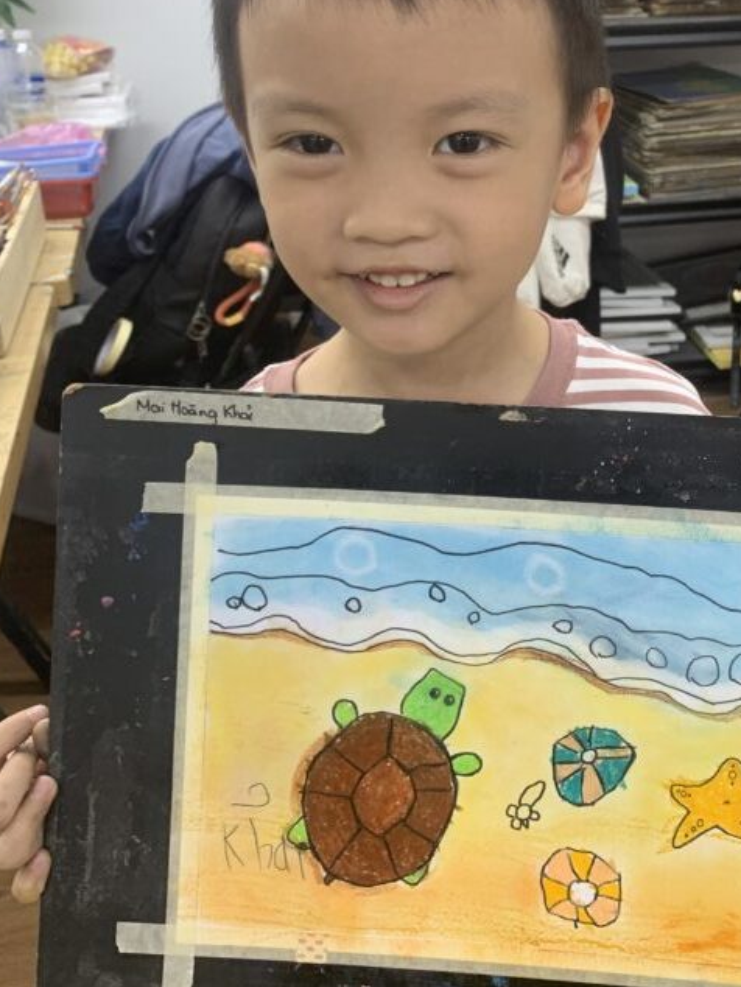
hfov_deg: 34.9
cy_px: 361
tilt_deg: -21.2
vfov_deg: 45.3
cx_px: 484
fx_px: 1169
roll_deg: +1.2
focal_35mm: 41
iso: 100
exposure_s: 1/113
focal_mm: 4.25
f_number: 1.8
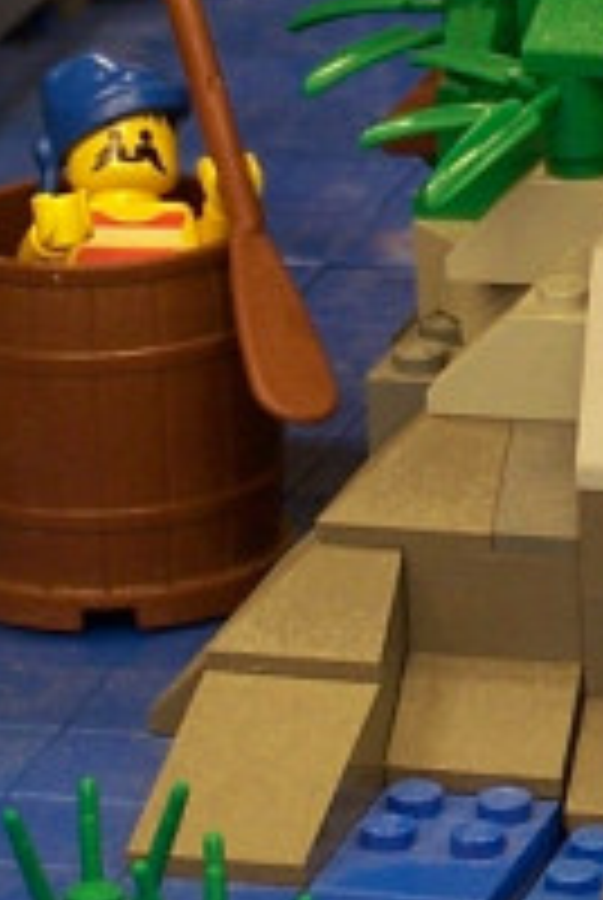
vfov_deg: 3.7
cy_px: -392
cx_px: 1678
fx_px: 13970
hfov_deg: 2.4
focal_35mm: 558
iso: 80
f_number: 3.2
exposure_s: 1/2
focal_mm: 17.5
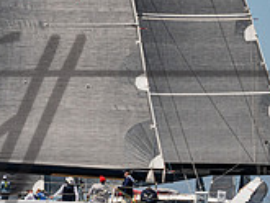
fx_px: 4355
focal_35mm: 558
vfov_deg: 2.7
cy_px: 112
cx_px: -149
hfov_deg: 3.5
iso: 640
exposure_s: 1/6400
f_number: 7.6
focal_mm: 165
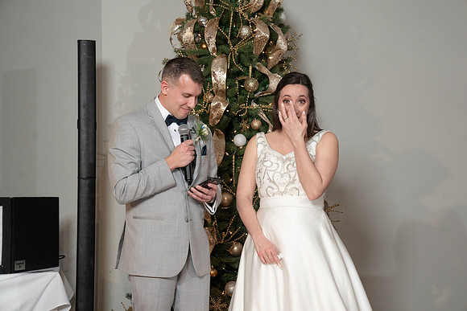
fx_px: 927
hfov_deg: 28.3
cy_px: 152
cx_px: 238
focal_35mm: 71
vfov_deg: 19.1
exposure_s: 1/200
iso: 2000
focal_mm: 70
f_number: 5.6
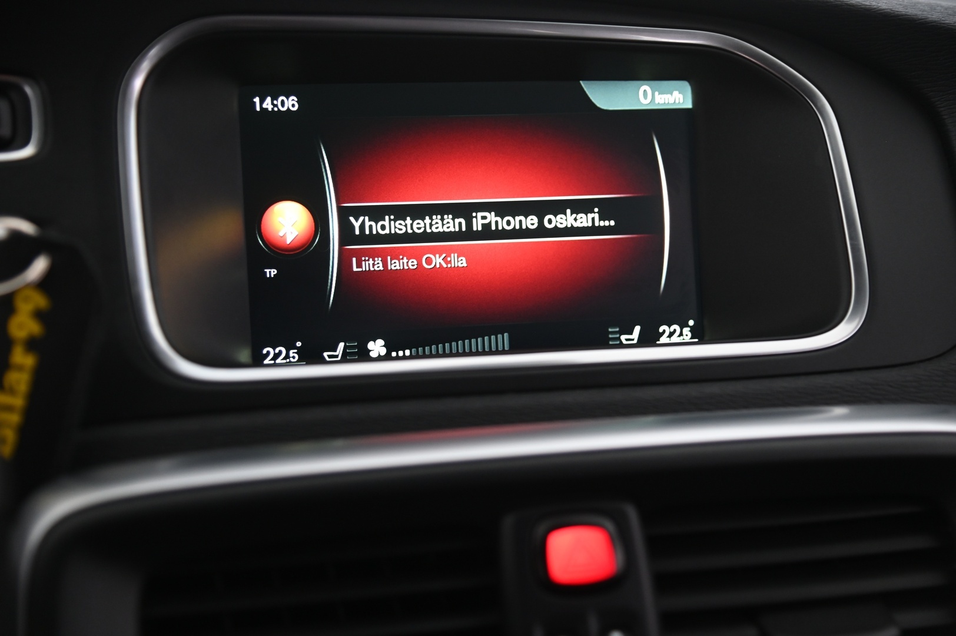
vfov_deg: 23.3
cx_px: 478
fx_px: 1539
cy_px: 318
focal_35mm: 58
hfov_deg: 34.5
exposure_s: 1/25
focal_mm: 58
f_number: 4
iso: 2000
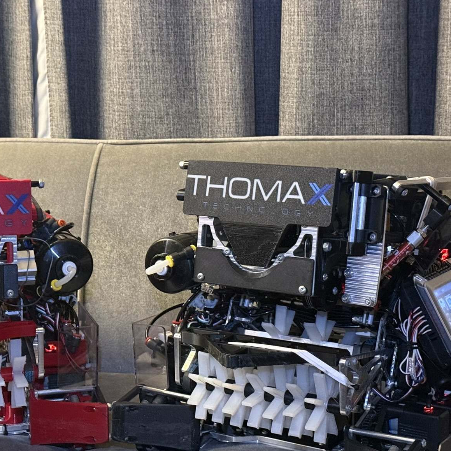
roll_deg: +0.7
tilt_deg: -7.0
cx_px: 139
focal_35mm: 75
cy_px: 209
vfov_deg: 23.1
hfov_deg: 22.9
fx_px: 1106
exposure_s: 1/40
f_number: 1.78
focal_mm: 6.76
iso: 500
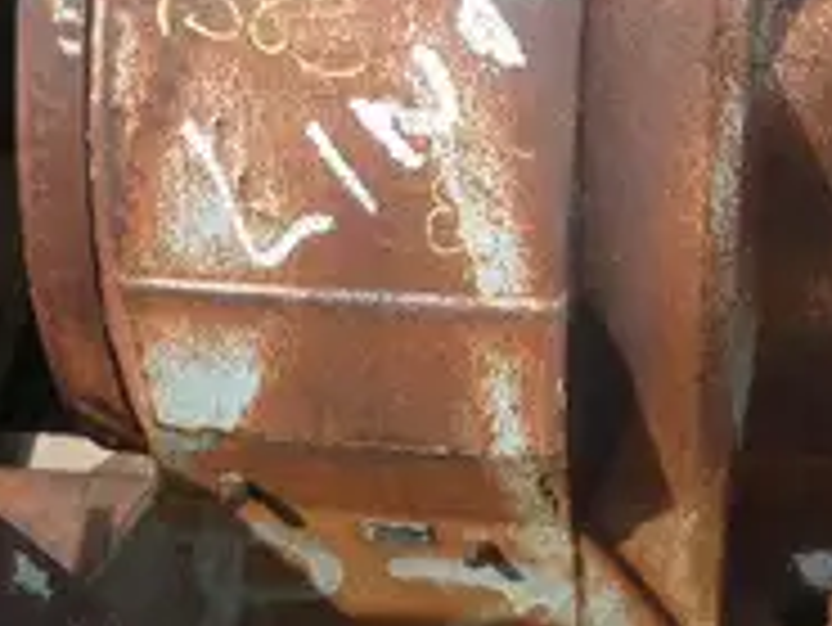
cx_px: 463
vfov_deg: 15.4
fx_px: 2285
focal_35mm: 95
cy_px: 81
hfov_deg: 20.6
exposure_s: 1/400
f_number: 3.4
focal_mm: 7.9
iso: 64
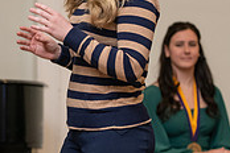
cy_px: -27
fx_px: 1917
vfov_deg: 4.6
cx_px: -8
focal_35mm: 300
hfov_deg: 6.8
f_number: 4
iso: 2000
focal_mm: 90
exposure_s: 1/200
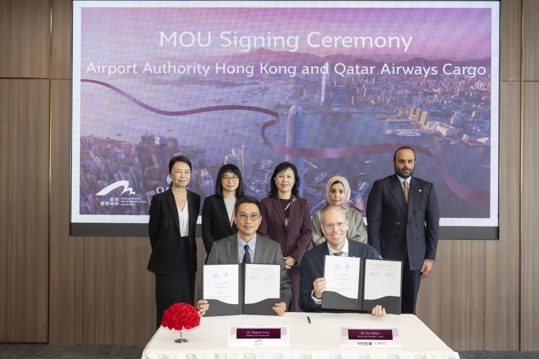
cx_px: 270
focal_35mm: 36
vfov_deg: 36.9
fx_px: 539
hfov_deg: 53.1
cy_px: 180
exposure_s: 1/160
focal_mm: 36
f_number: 5.6
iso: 1600
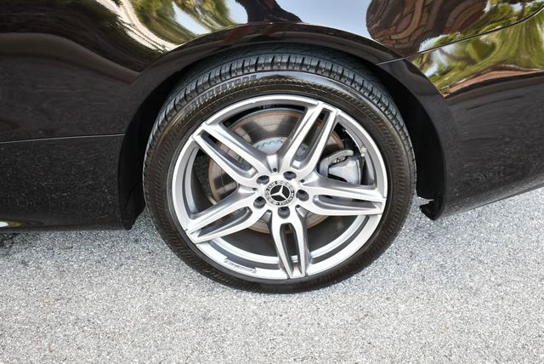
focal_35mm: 40
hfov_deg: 48.4
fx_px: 605
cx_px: 272
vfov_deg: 33.5
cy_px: 182
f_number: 3.8
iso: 560
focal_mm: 20
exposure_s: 1/250
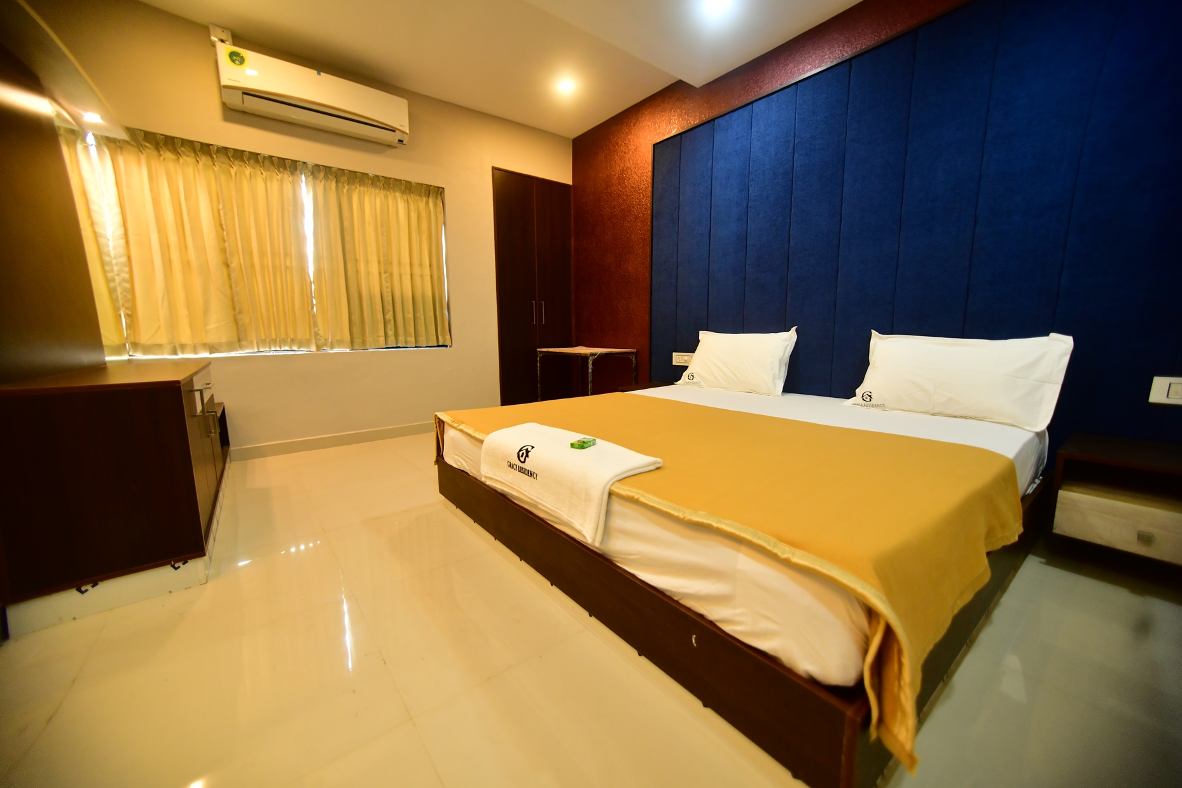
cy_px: 394
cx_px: 591
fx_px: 460
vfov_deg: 81.2
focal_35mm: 14
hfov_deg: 104.3
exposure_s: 1/80
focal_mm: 14
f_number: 2.8
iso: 1000
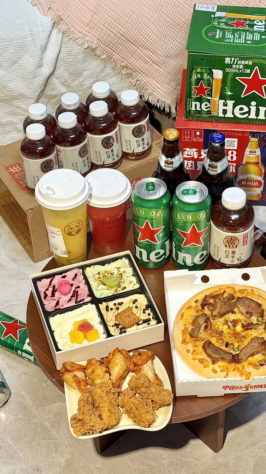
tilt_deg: -44.7
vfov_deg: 39.2
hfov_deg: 22.6
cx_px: 172
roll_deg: +1.9
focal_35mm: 53
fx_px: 665
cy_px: 237
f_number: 1.78
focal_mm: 6.76
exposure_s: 1/121
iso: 80
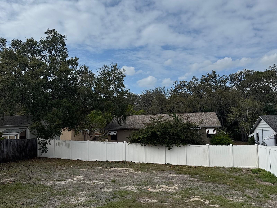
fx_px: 192
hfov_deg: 71.6
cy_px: 104
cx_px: 138
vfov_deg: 56.8
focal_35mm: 24
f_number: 1.78
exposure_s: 1/7937
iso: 80
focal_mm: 6.76
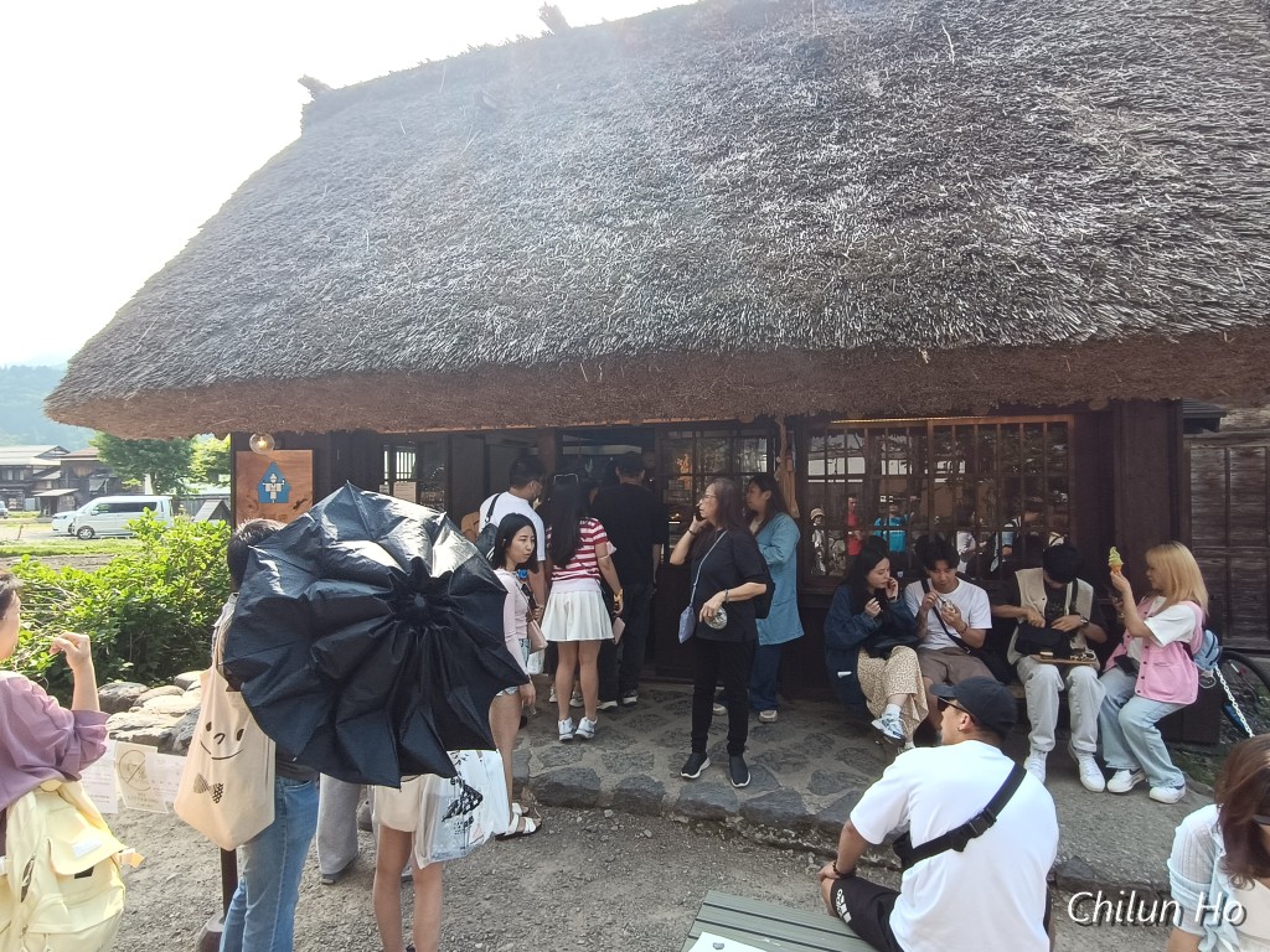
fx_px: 587
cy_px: 476
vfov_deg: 78.1
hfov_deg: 94.5
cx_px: 635
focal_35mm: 16
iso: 50
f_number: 2.2
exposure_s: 1/325
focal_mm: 1.66
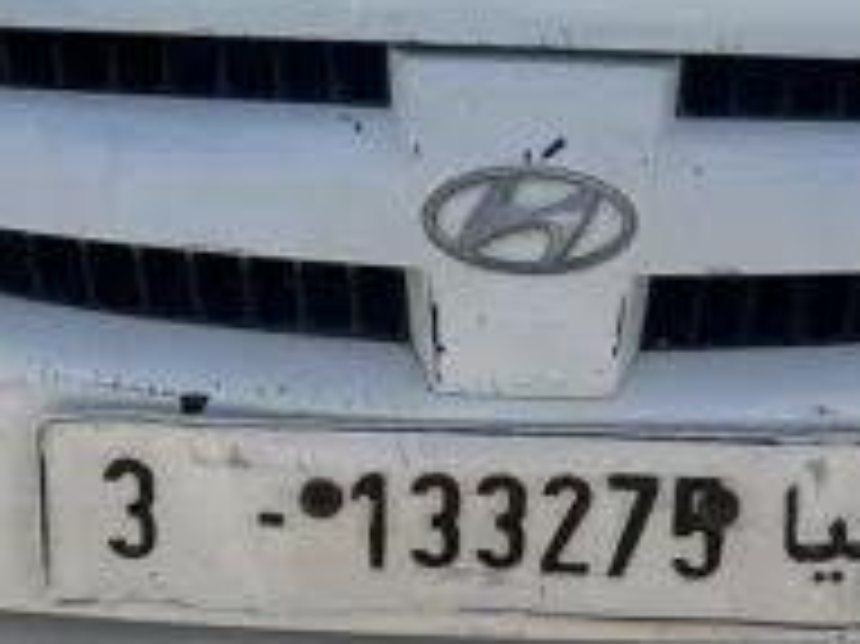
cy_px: 189
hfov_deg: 22.4
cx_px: 567
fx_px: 2160
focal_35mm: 87
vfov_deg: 16.9
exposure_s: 1/6211
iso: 50
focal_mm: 5.7
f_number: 1.5
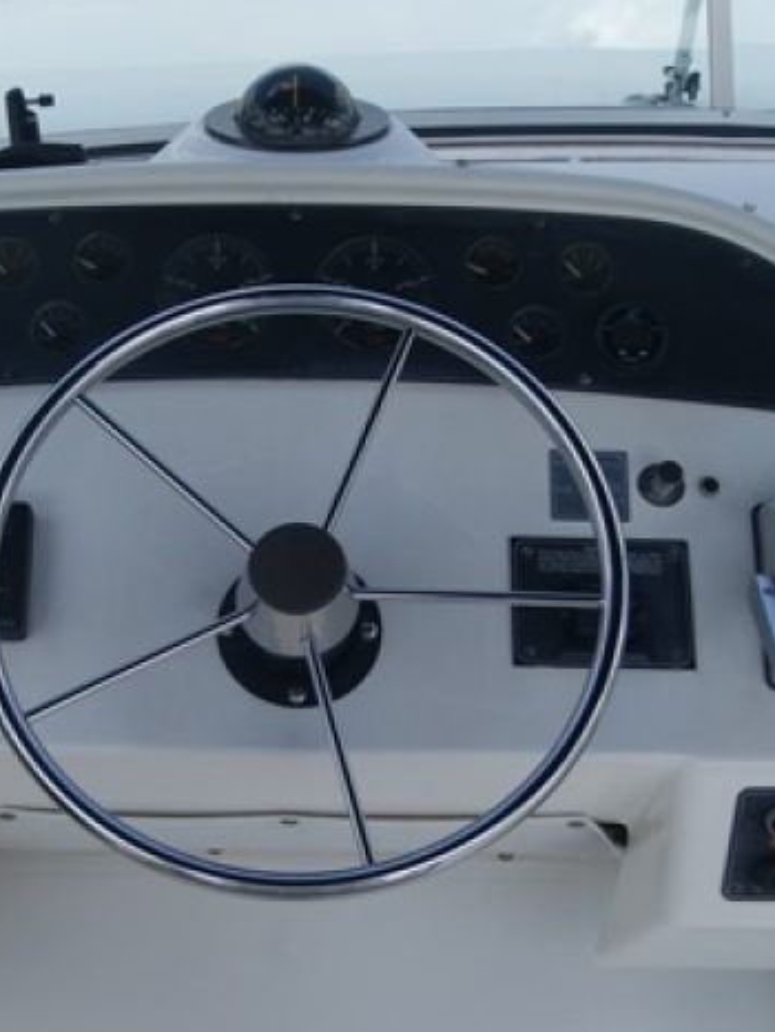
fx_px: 1491
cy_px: 523
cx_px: 192
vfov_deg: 38.2
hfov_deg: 28.7
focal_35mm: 50
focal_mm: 18
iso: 100
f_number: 10
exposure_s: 1/100
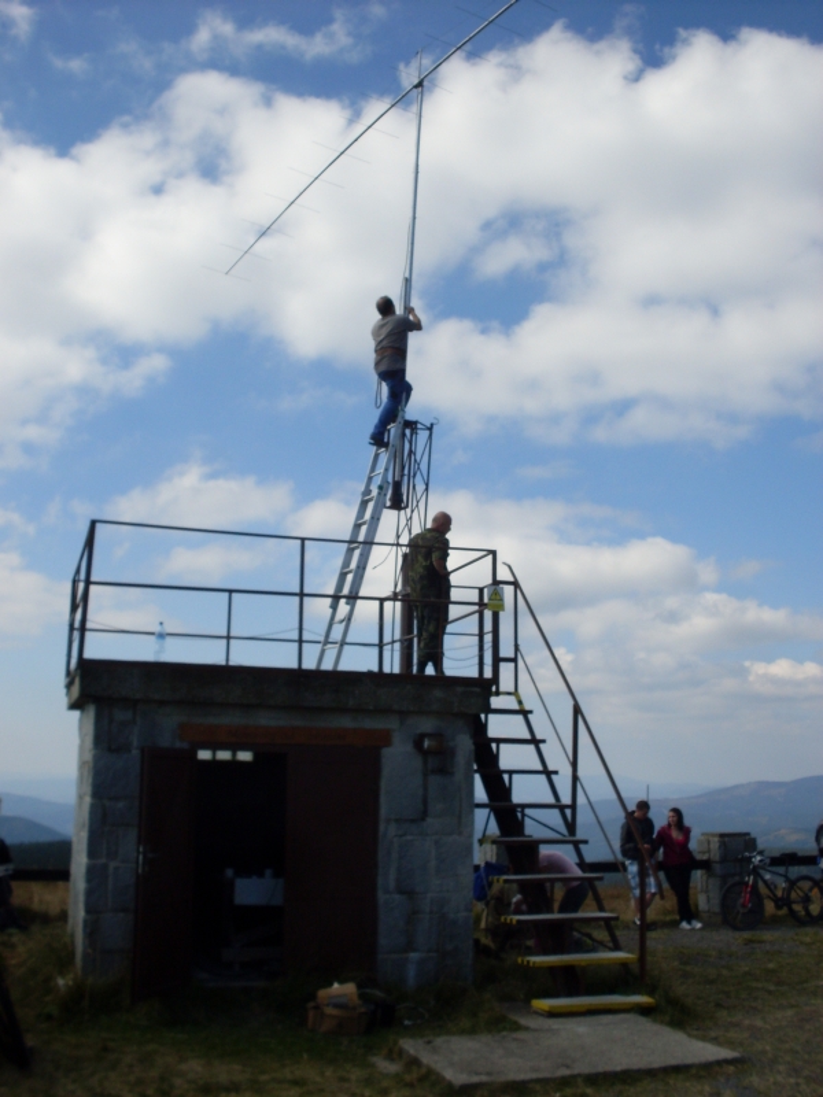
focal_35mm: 38
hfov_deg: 37.7
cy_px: 548
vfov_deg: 49.0
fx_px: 1205
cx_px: 412
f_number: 8.4
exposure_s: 1/250
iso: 80
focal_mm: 6.3
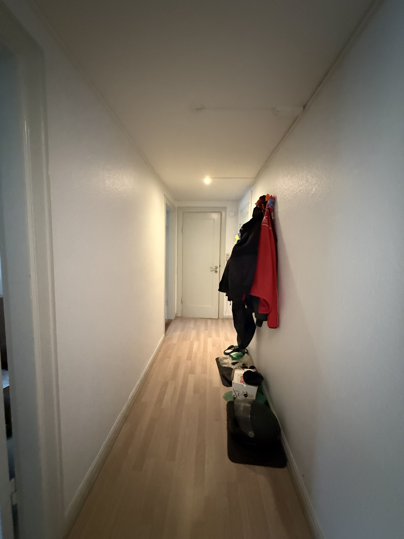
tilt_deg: -3.6
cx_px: 202
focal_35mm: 14
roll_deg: -1.9
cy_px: 270
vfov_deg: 102.1
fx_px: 218
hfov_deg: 85.7
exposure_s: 1/33
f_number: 2.2
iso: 1250
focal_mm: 2.22
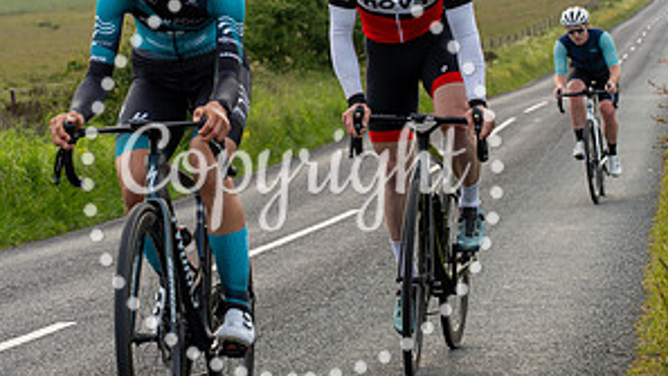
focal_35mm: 119
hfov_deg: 18.0
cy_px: -18
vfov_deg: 10.1
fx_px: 2108
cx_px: 335
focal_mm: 75
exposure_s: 1/500
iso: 200
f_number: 5.6
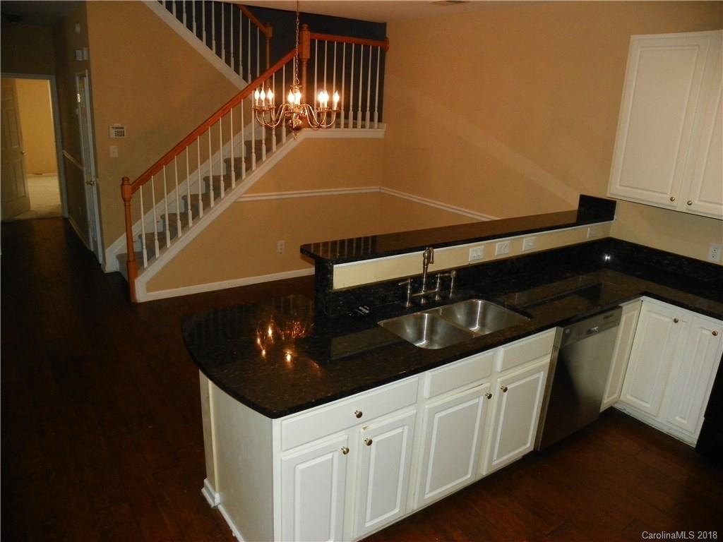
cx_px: 362
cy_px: 271
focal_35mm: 26
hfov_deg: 67.3
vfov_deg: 53.1
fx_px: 543
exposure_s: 1/125
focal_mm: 4.6
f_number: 2.8
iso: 200
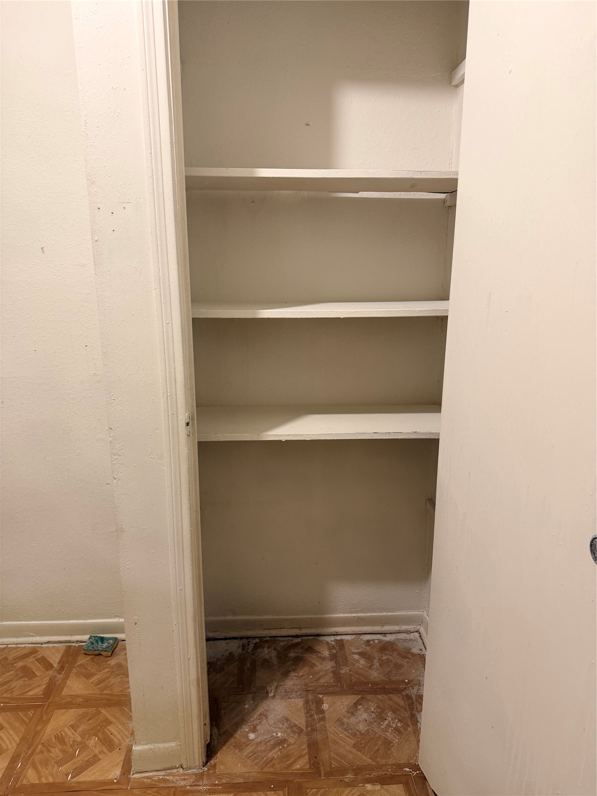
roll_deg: -1.3
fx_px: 552
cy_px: 398
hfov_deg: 56.8
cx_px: 298
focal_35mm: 24
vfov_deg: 71.6
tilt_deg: -14.5
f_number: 1.78
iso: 200
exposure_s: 1/60
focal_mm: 6.76
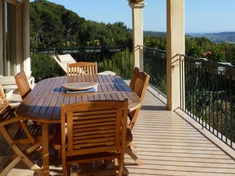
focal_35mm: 43
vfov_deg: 32.4
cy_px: 29
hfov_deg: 42.4
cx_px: 178
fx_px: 292
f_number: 4
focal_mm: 4.3
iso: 100
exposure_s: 1/500
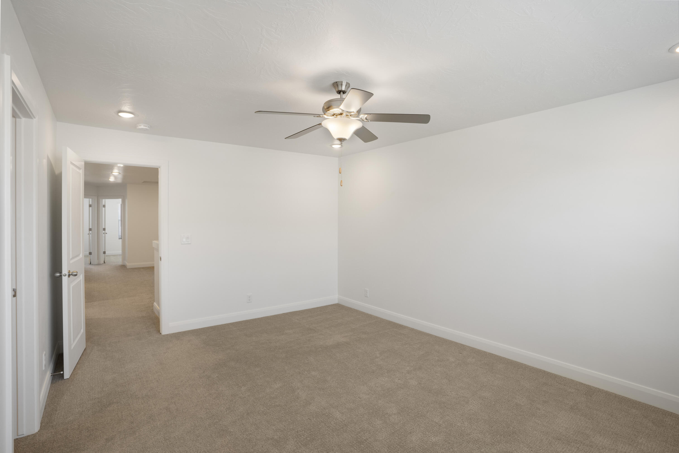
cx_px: 340
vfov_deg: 70.4
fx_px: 321
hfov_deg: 93.3
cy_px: 226
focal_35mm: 17
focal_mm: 17
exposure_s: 1/25
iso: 250
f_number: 9
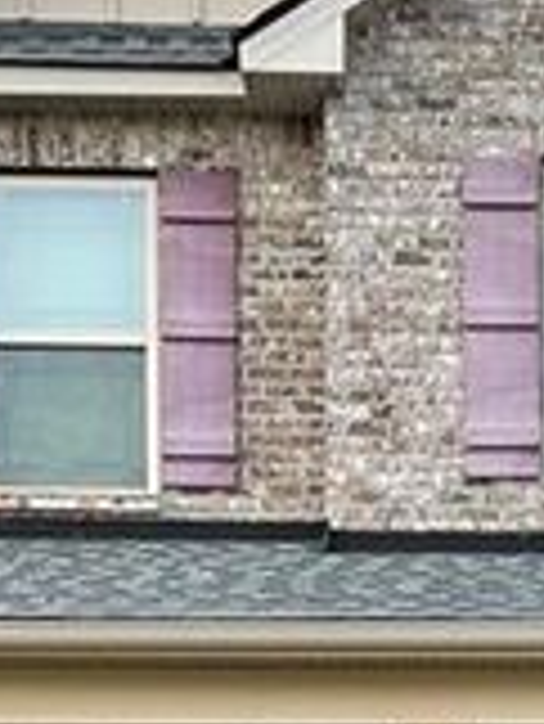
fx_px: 2511
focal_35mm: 120
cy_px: 951
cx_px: 562
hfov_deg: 12.2
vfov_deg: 15.6
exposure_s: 1/120
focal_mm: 3
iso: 20
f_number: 1.8
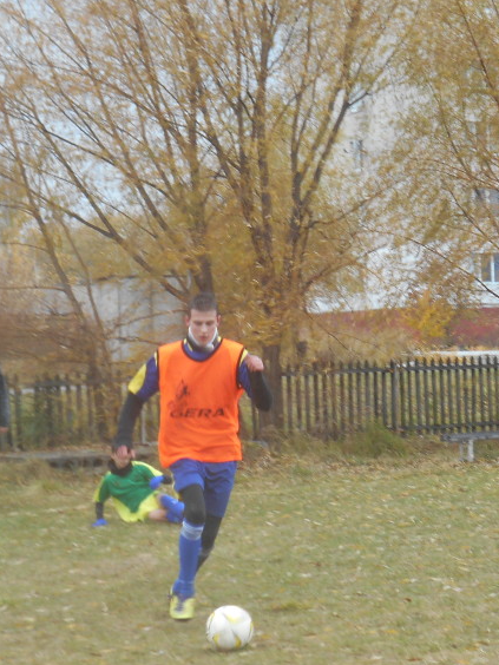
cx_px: 413
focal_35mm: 89
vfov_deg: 22.0
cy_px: 404
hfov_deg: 16.5
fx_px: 1711
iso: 80
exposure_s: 1/80
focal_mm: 8.8
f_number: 4.5
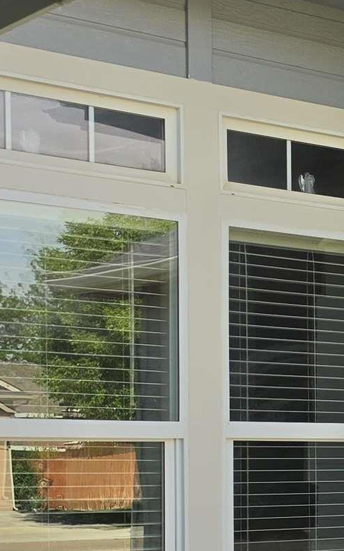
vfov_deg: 21.7
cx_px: 621
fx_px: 1410
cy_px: 461
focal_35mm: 94
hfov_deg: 12.7
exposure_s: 1/3009
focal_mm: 6.5
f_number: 1.4
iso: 64
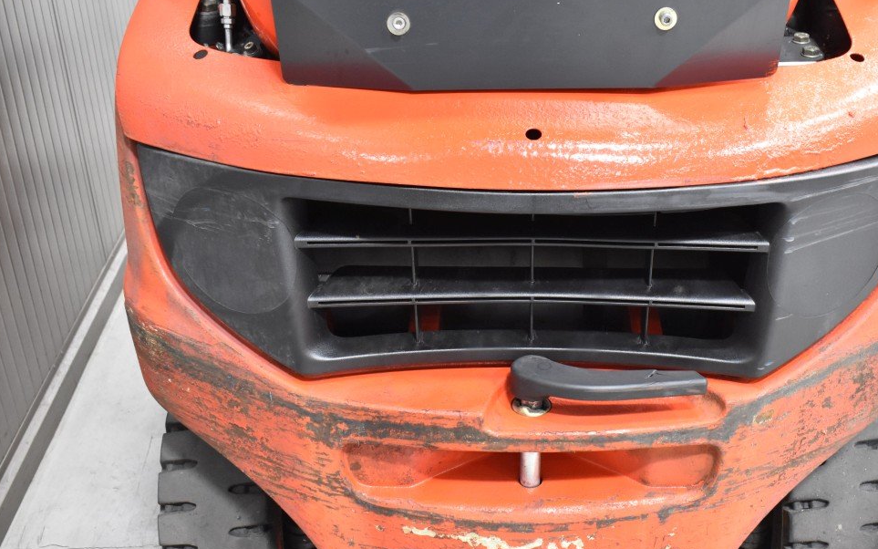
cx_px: 528
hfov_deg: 41.9
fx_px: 1140
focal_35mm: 48
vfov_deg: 26.9
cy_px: 357
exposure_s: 1/13
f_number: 5
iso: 1600
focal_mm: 25
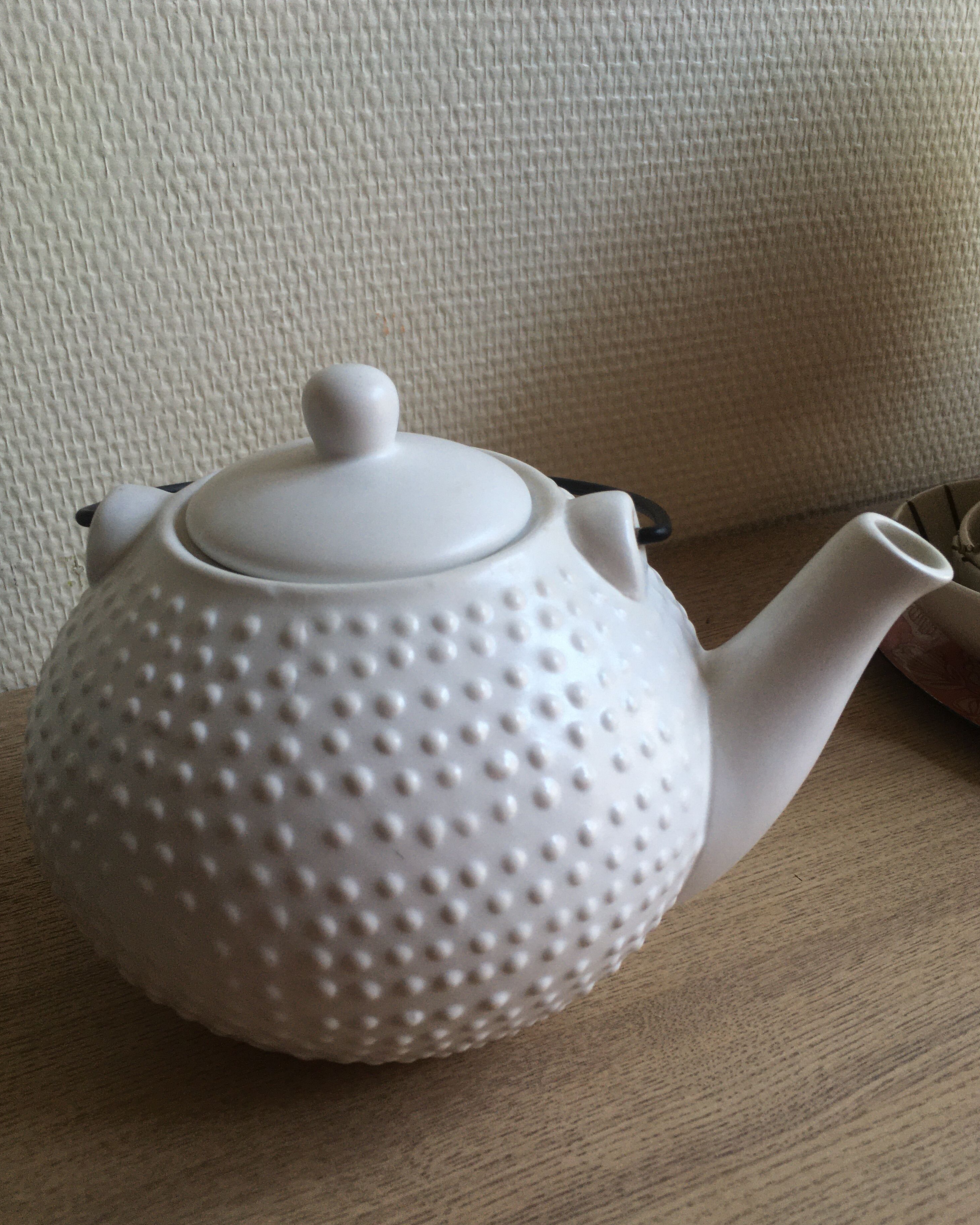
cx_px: 495
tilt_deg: -31.4
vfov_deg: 57.1
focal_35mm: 31
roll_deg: +1.1
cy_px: 657
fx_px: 1124
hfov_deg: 47.1
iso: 40
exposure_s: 1/100
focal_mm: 4.15
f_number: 2.2
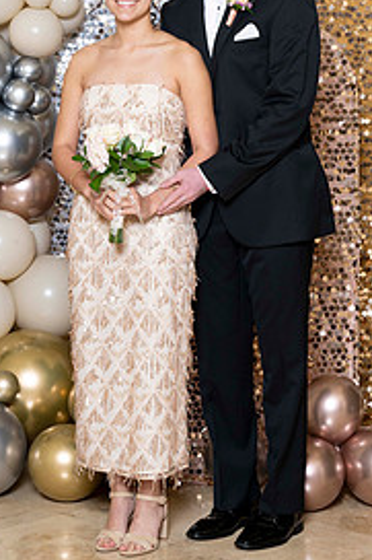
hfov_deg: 11.8
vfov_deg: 17.6
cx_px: 146
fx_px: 1800
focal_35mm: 116
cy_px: 156
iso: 250
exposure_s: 1/200
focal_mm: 70
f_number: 5.6
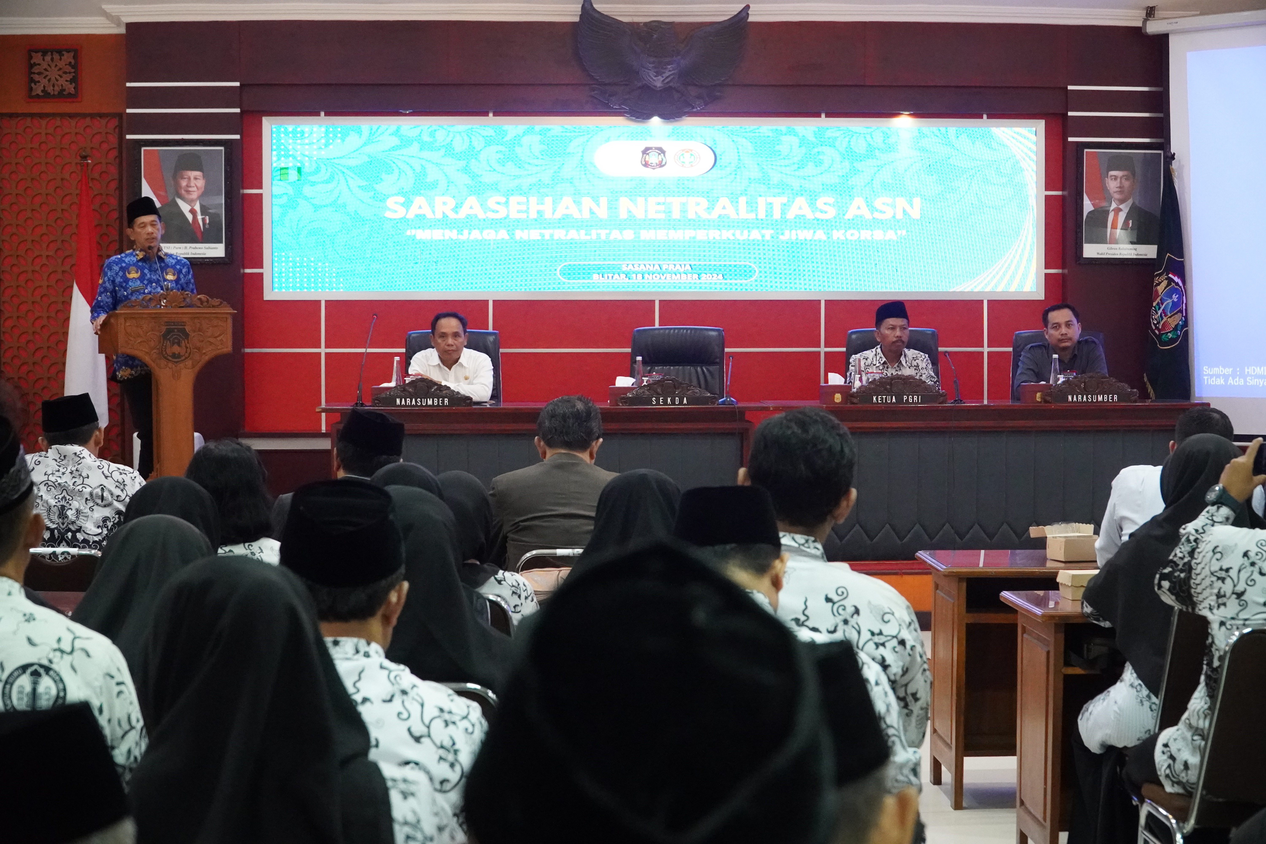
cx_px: 633
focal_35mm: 68
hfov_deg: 29.9
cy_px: 422
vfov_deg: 20.2
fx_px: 2374
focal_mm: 45
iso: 8000
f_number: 5.6
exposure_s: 1/100
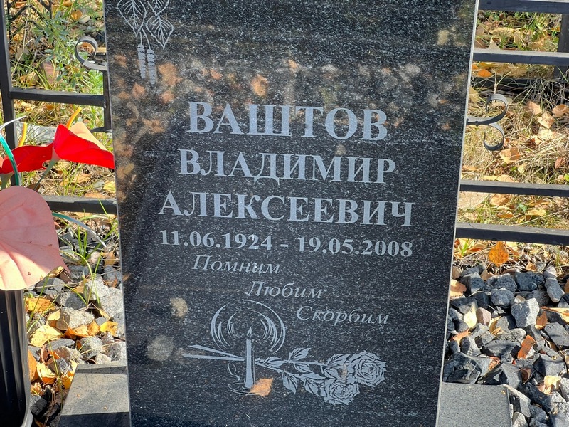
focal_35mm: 77
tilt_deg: -31.8
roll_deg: +0.4
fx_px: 1266
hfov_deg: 25.3
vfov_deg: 19.1
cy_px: 214
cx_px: 284
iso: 32
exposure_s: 1/121
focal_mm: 9
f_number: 2.8
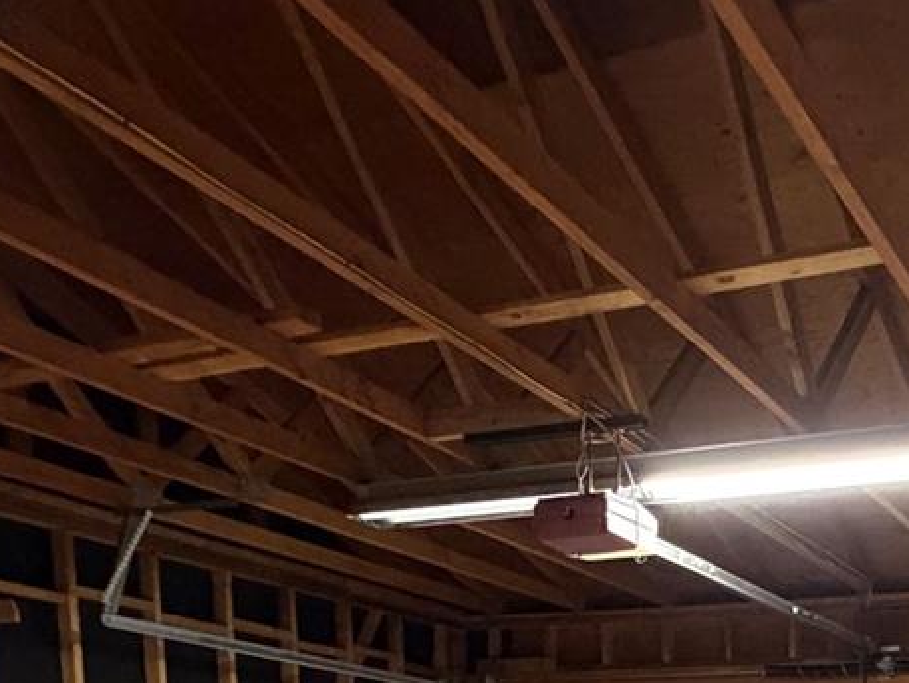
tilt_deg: -10.4
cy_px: 1005
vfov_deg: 25.4
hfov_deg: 40.0
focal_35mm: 44
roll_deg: -0.6
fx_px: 1156
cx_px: 804
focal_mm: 2.22
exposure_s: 1/60
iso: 640
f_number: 2.2
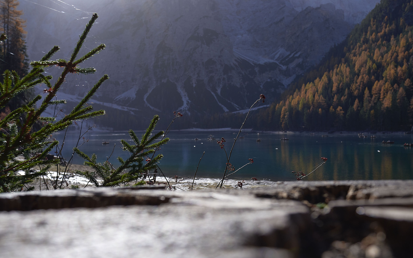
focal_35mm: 36
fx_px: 405
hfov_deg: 54.0
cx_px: 205
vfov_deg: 35.3
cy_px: 132
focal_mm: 23
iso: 250
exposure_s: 1/1600
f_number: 5
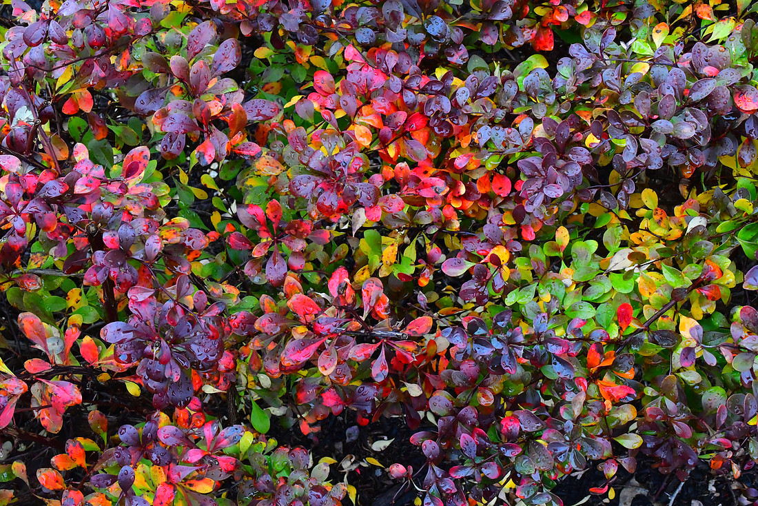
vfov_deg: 22.6
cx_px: 379
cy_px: 253
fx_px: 1264
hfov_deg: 33.4
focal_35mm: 60
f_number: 16
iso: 5000
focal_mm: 40
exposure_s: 1/60
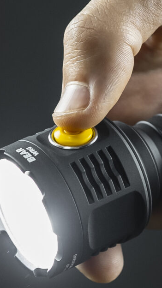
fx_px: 1642
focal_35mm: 215
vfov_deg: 10.0
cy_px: 143
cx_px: 120
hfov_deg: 5.6
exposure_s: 1/100
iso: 800
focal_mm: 50
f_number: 3.5
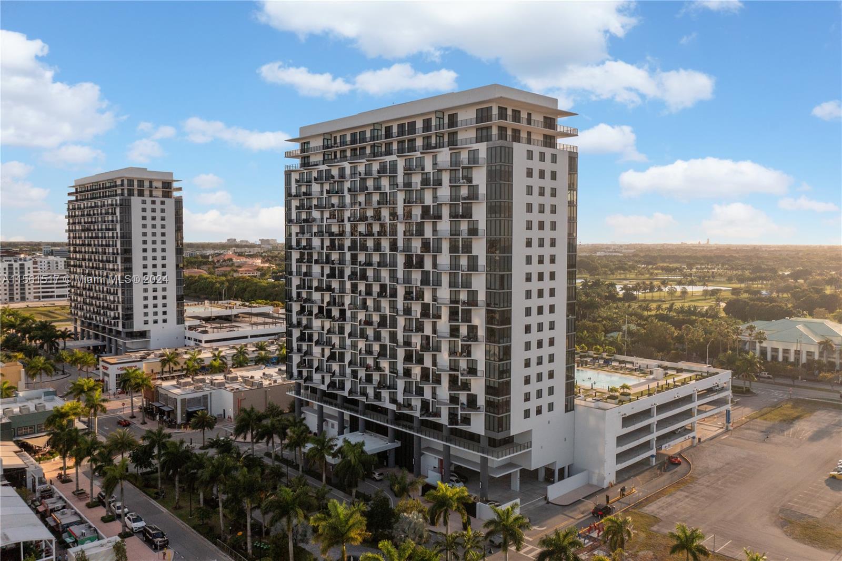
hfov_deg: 65.5
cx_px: 421
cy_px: 280
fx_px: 655
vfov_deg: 46.4
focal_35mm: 28
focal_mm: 10.26
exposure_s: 1/160
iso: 100
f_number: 4.5
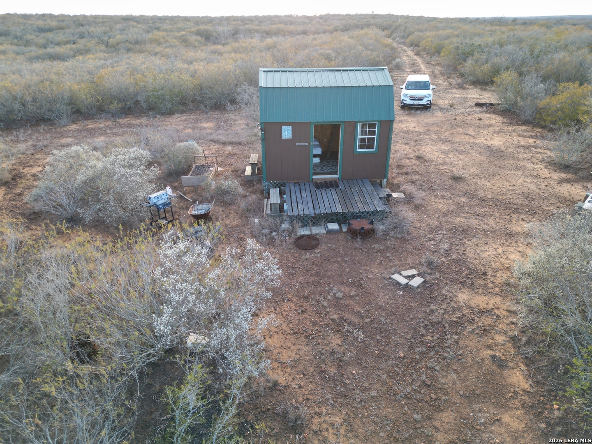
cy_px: 222
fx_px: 410
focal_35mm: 24
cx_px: 296
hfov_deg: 71.6
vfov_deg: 56.8
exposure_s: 1/350
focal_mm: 6.72
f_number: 1.7
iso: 120
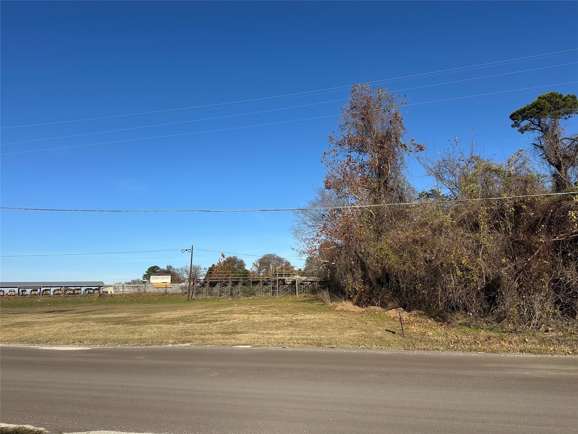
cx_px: 289
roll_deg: +1.5
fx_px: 401
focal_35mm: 24
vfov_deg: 56.8
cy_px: 217
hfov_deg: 71.6
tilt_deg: +11.8
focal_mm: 6.86
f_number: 1.78
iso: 80
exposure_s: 1/5525
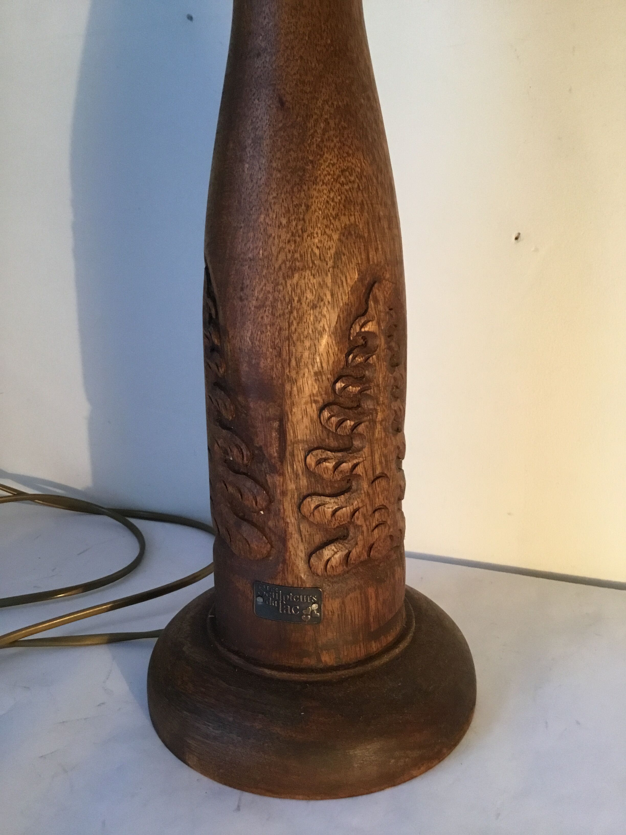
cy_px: 418
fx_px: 747
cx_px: 313
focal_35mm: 31
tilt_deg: -13.9
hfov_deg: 45.4
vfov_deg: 58.4
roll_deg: +2.1
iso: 200
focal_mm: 3.3
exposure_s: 1/33
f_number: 2.4
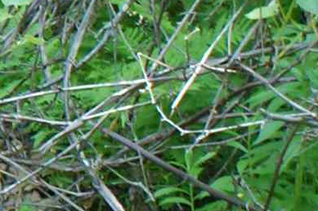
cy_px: 67
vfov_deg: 4.1
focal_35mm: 332
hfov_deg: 5.8
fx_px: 2931
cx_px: -589
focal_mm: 28
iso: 200
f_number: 4.5
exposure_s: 1/50
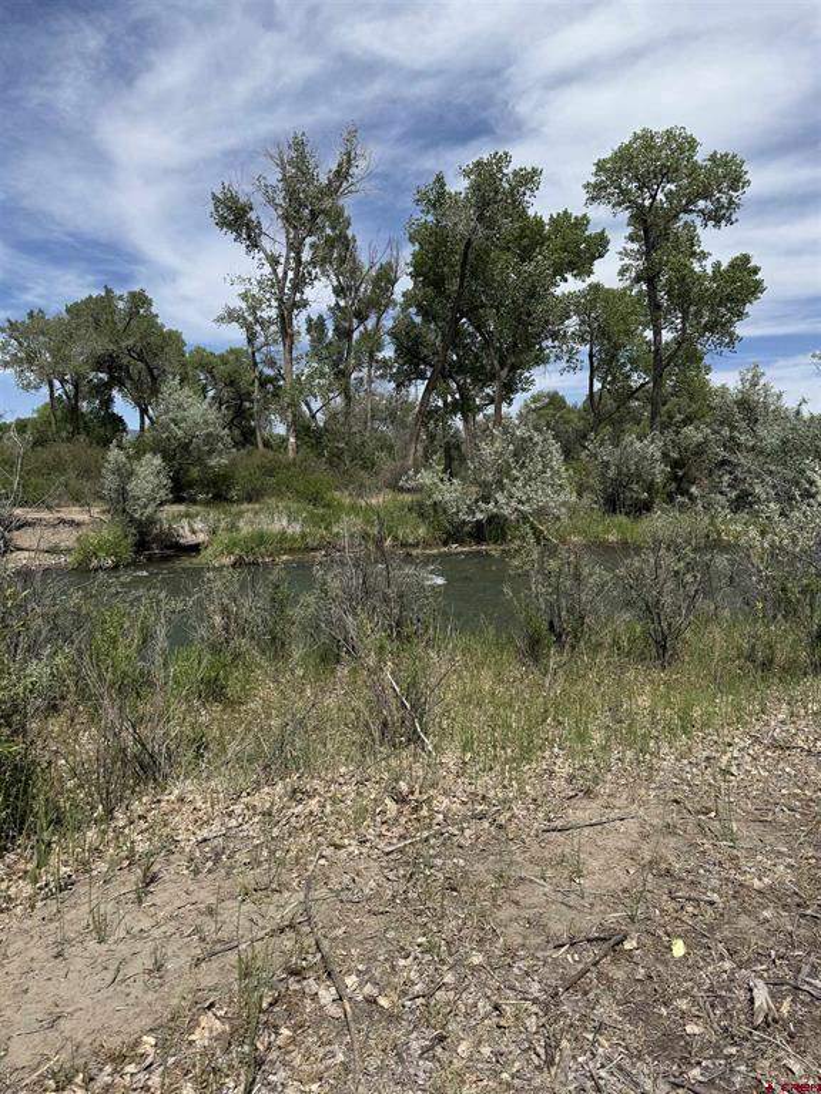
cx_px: 410
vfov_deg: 71.6
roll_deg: -0.8
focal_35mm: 24
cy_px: 547
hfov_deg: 56.8
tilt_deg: -0.8
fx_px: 759
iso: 80
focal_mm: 6.76
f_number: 1.78
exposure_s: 1/6173
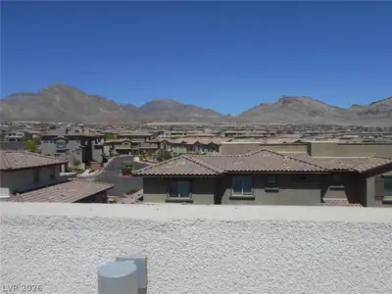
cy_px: 147
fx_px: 294
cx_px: 196
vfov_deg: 53.1
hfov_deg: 67.3
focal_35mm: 26
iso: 80
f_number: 3.2
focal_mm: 4.6
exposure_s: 1/1600
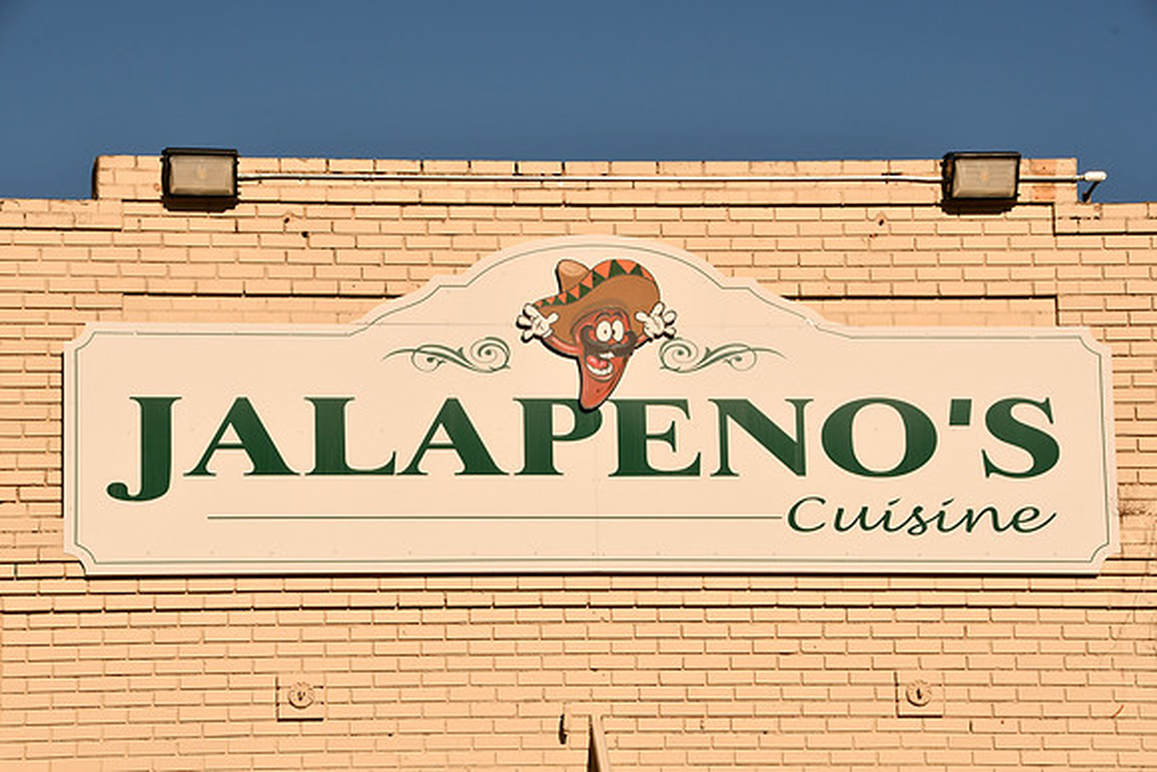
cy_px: 386
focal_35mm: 147
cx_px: 578
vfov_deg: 9.3
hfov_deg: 14.0
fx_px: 4725
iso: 100
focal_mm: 98
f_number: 18
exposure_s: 1/250
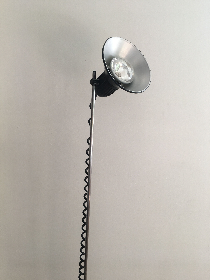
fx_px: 235
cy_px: 140
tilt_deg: -8.7
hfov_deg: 48.2
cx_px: 105
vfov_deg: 61.7
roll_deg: -1.8
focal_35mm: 29
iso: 32
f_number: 2.2
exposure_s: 1/33
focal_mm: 4.15
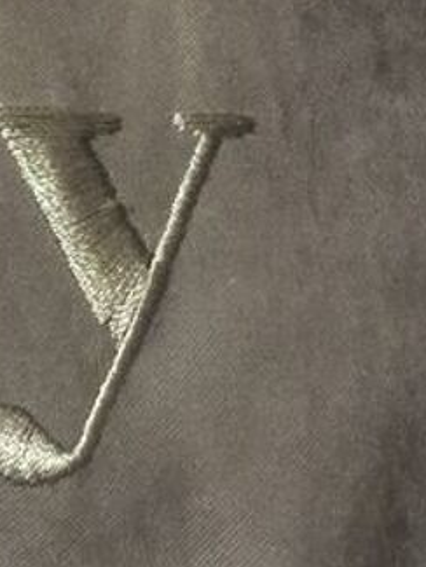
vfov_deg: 16.3
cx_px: -286
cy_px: 57
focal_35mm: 119
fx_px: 1951
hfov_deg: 11.7
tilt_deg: -79.8
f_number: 2.2
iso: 200
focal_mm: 4.15
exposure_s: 1/8
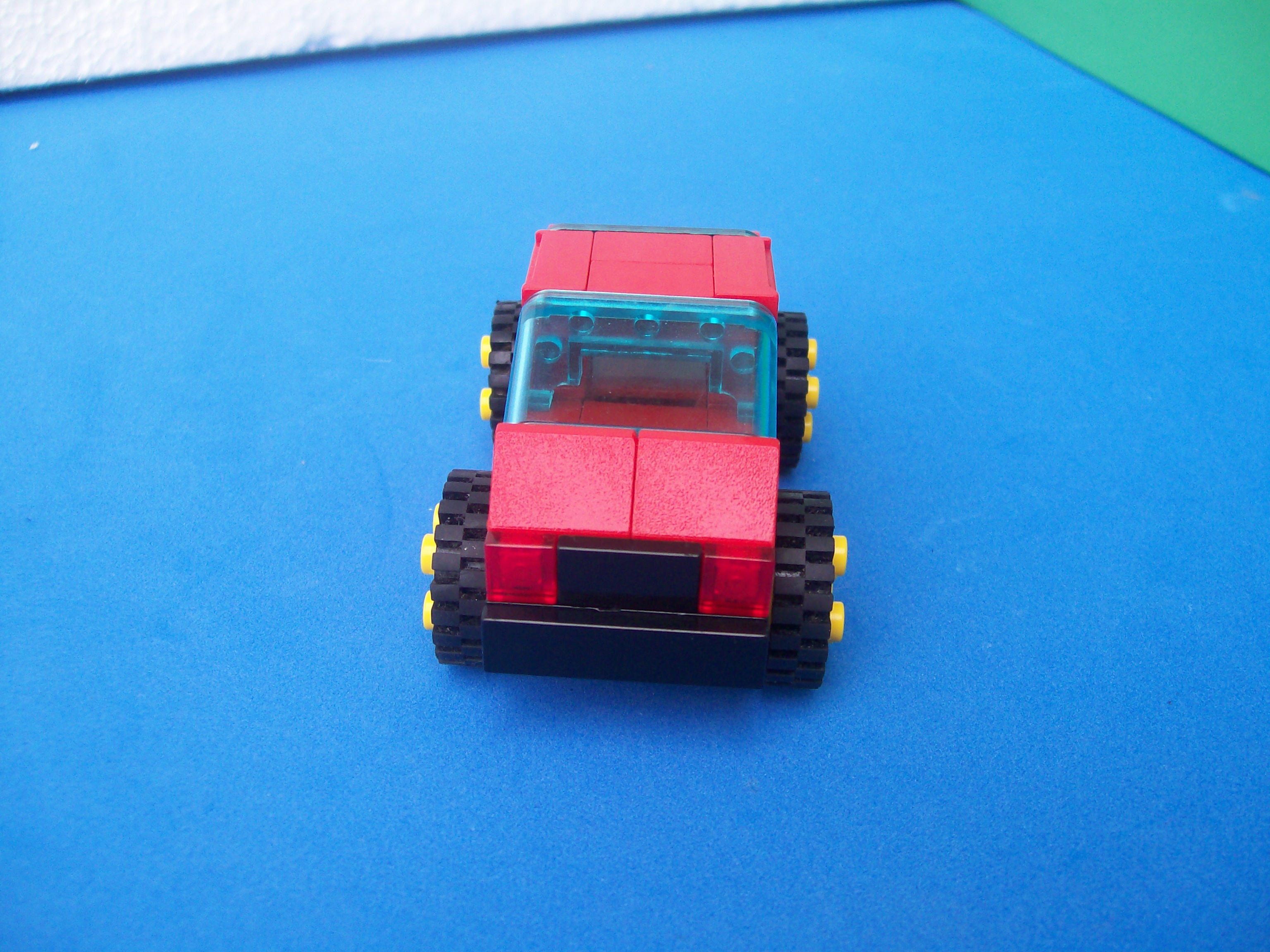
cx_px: 635
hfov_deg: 51.4
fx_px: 1321
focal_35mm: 36
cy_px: 476
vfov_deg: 39.7
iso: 80
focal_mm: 6
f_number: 2.7
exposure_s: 1/144
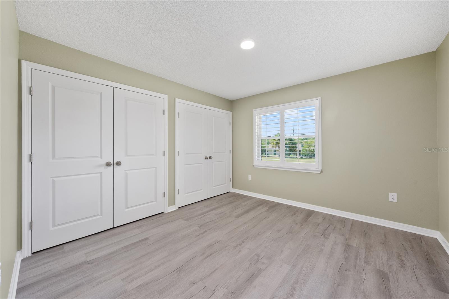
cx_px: 224
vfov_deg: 85.4
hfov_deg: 108.3
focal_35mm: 13
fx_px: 162
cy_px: 150
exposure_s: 1/4
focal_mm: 13
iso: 125
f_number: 9
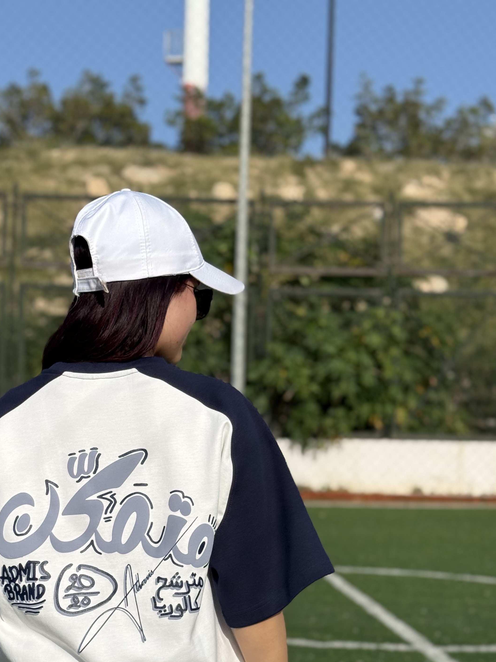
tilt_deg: -4.2
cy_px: 476
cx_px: 155
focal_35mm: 69
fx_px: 1318
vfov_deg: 27.9
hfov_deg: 21.2
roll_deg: -1.7
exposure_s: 1/11364
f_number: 1.78
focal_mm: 6.76
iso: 64
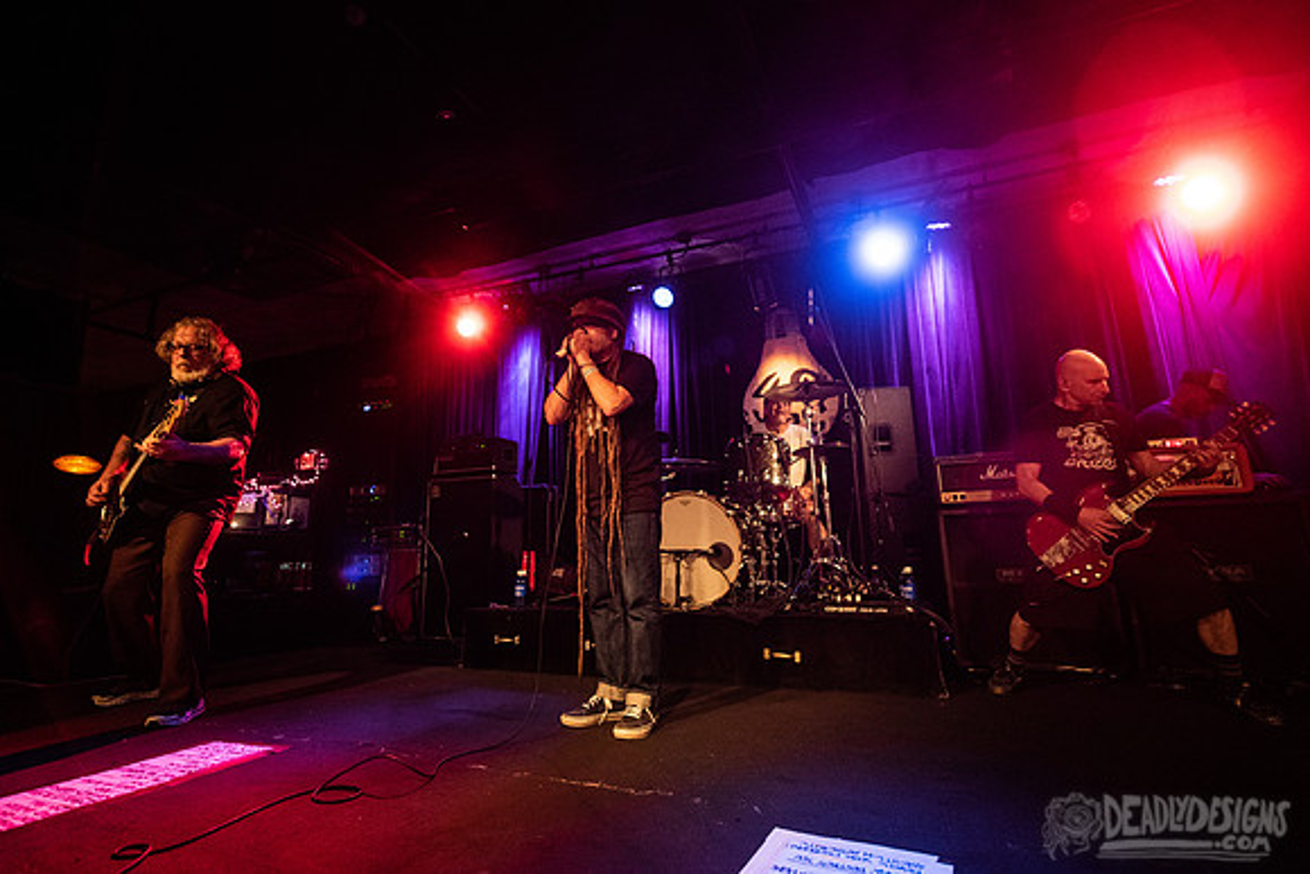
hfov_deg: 89.5
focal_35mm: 18
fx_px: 659
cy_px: 408
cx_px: 619
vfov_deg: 67.0
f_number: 3.2
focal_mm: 17
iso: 3200
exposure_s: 1/125
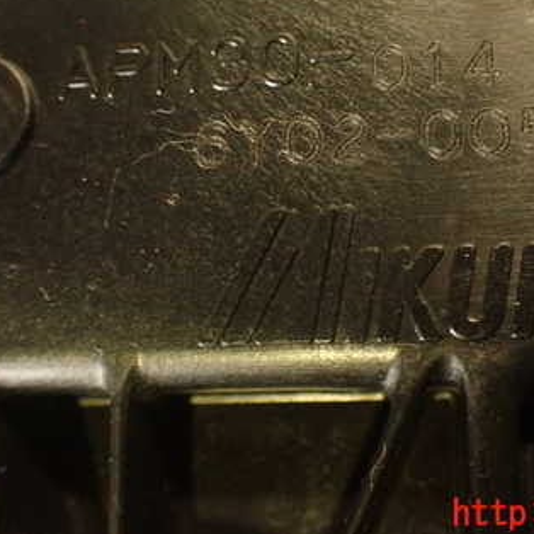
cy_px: 153
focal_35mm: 54
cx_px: 327
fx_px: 942
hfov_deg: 31.5
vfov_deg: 31.2
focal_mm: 5.79
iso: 640
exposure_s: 1/30
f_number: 2.4
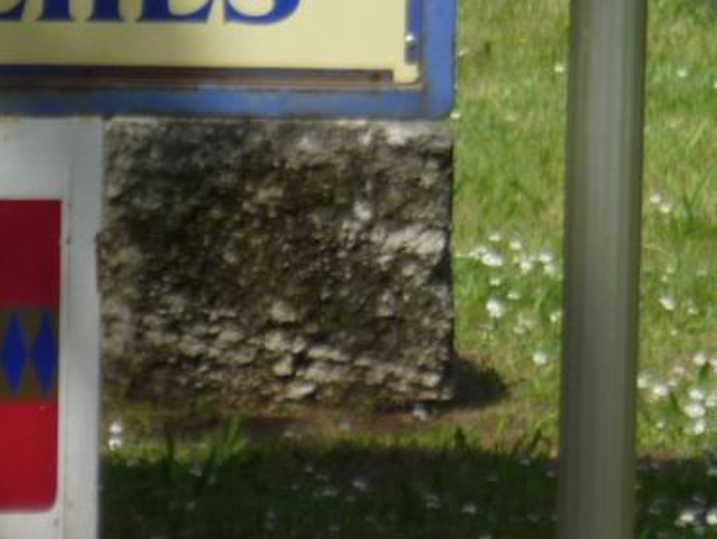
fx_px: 9945
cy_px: -381
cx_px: 404
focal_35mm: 480
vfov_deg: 3.1
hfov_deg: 4.1
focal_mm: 25
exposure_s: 1/200
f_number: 6.9
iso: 80
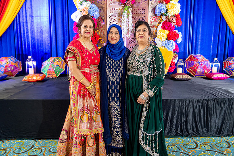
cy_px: 78
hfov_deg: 60.3
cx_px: 117
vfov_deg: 42.3
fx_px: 202
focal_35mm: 31
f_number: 2.8
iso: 2000
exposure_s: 1/125
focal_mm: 31
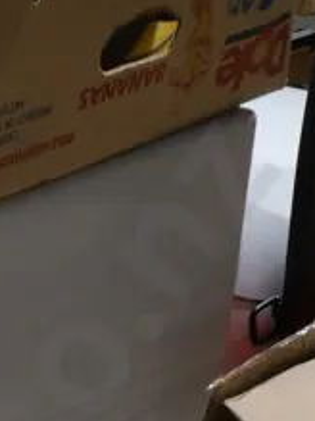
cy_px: 932
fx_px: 1591
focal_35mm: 131
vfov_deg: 12.5
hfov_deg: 10.3
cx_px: -344
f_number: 7.1
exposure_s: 1/60
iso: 500
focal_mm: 14
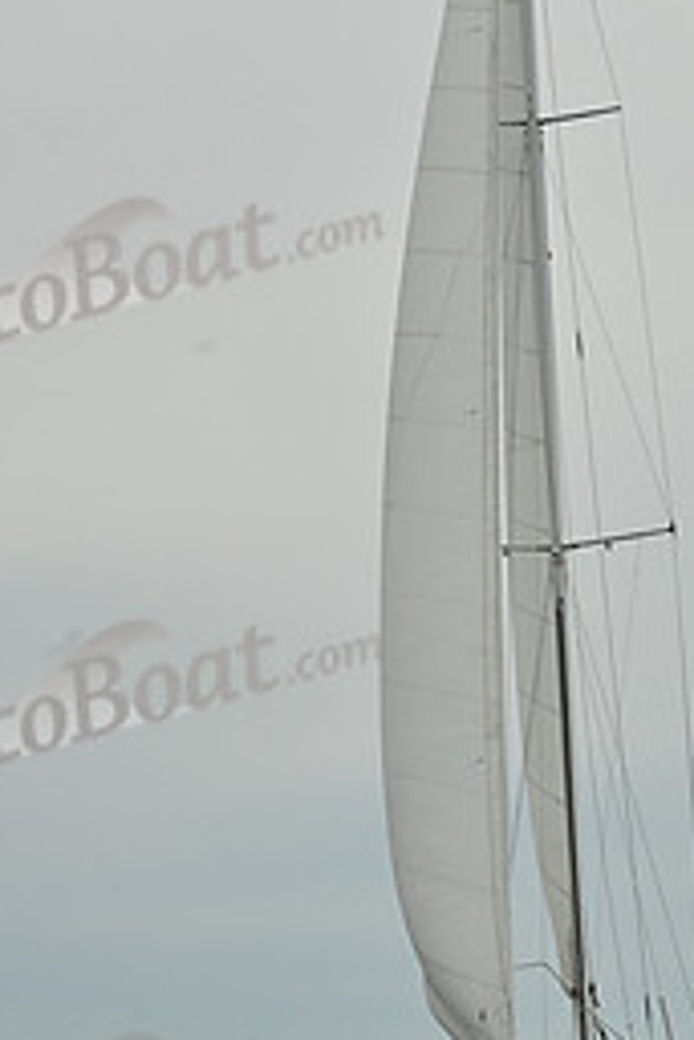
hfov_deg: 7.8
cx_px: 595
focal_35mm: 177
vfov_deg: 11.6
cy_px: 439
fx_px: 5111
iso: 320
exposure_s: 1/1250
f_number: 11
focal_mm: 78
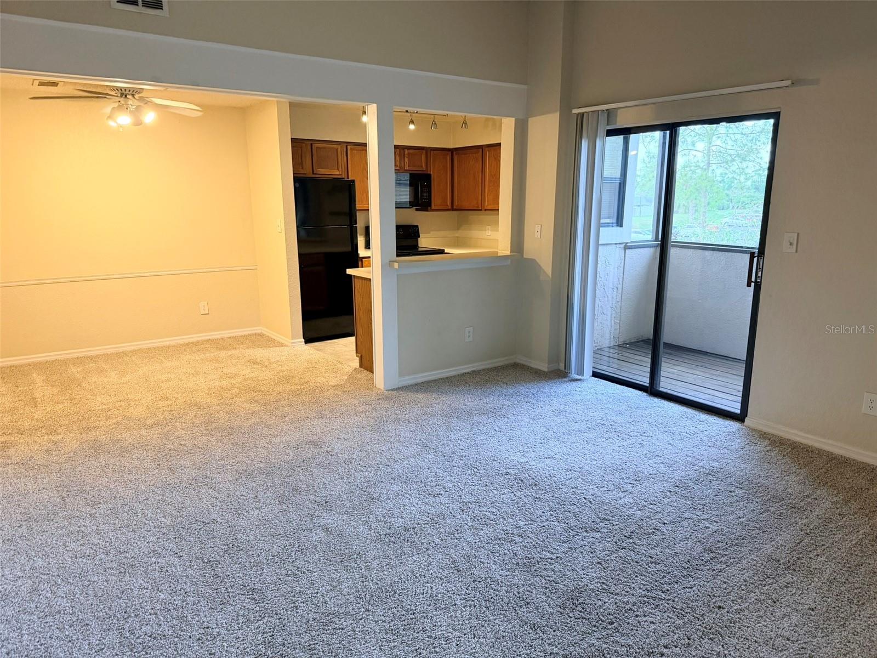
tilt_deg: -11.3
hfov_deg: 71.6
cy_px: 329
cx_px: 438
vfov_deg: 56.8
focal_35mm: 24
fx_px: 608
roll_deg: +0.5
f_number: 1.78
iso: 400
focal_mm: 6.76
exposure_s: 1/120
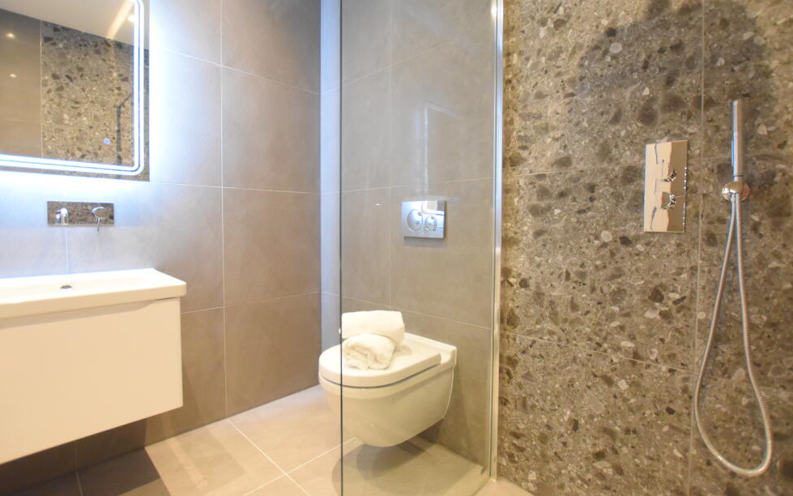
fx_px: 346
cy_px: 233
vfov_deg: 71.2
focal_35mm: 16
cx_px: 390
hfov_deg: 97.8
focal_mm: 10
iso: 4000
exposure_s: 1/125
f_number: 3.5
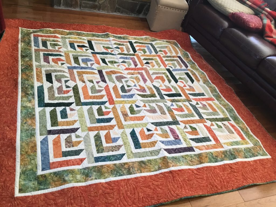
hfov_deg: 58.4
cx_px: 138
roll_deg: -18.6
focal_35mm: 31
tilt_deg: -40.4
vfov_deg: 45.4
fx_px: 247
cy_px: 104
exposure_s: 1/30
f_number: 2.4
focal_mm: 3.3
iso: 64
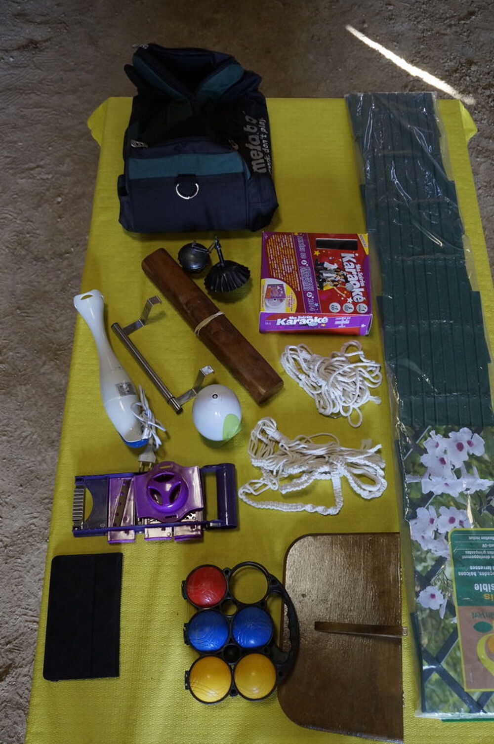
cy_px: 372
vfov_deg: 59.6
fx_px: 650
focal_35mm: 32
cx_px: 247
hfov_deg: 41.6
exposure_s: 1/160
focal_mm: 21
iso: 1600
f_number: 4
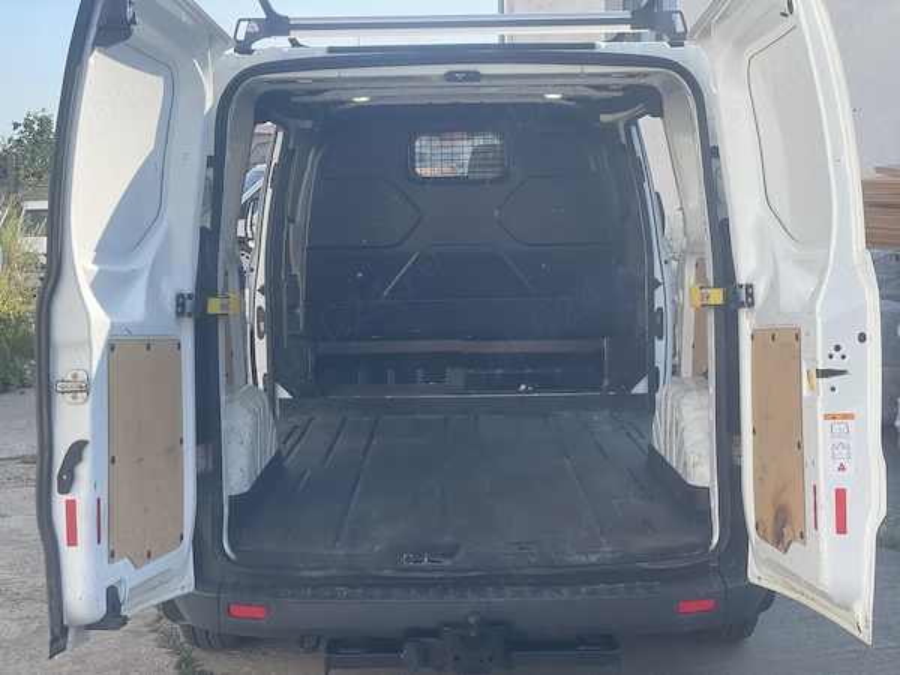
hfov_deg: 36.8
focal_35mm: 52
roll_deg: +0.4
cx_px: 450
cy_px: 338
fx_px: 1352
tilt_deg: -5.3
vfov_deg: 28.0
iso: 32
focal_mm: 6
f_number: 2
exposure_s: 1/675
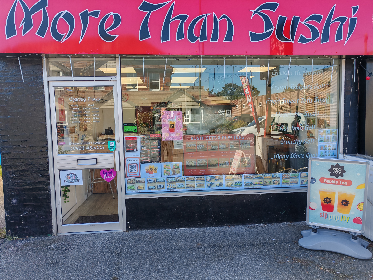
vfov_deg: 51.4
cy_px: 140
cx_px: 186
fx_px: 291
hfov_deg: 65.3
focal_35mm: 27
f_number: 1.95
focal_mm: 5.52
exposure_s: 1/320
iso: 50
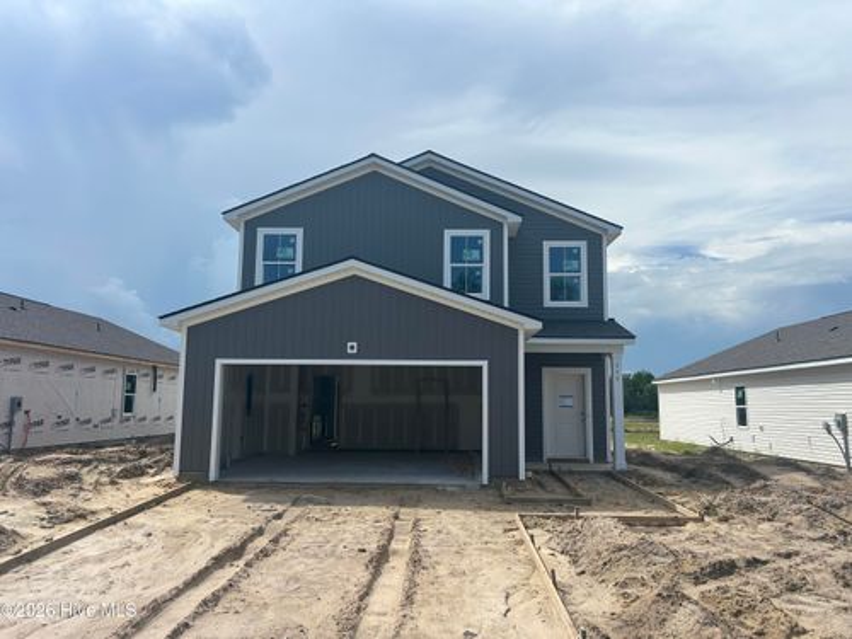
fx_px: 640
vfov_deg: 53.1
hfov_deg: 67.3
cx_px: 426
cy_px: 320
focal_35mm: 26
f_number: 1.5
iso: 50
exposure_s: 1/5882
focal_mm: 5.7
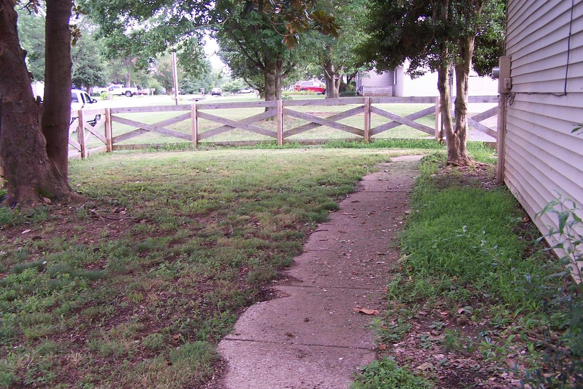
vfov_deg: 33.4
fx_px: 648
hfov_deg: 48.5
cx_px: 289
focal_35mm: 40
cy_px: 196
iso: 100
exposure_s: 1/30
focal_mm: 6.3
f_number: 2.8
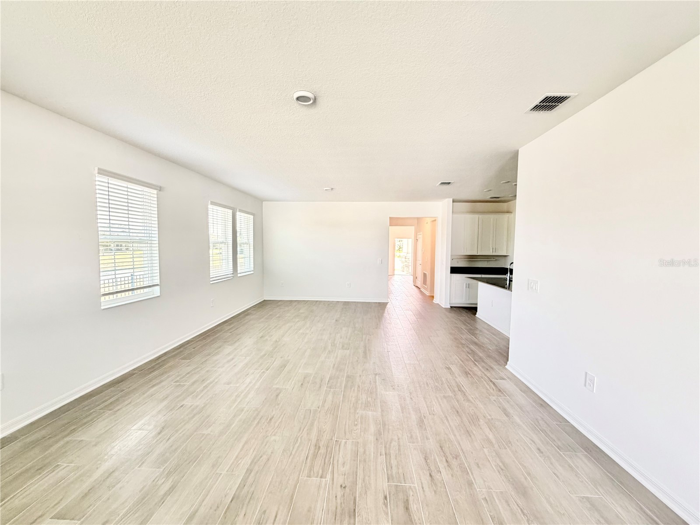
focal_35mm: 14
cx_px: 350
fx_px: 283
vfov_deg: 85.7
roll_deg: -0.8
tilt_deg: -2.9
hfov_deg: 102.1
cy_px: 262
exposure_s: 1/121
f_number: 2.2
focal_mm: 2.22
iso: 320
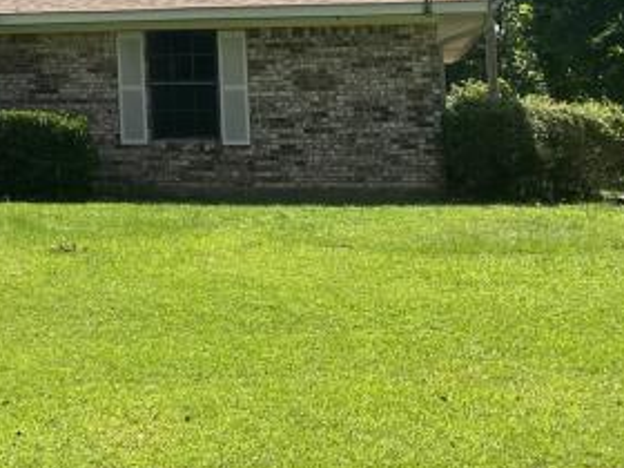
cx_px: -234
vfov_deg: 16.0
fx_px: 1604
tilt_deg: +10.1
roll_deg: +0.0
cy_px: -87
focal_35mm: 89
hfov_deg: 19.8
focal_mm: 4.25
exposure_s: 1/2890
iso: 32
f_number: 1.8
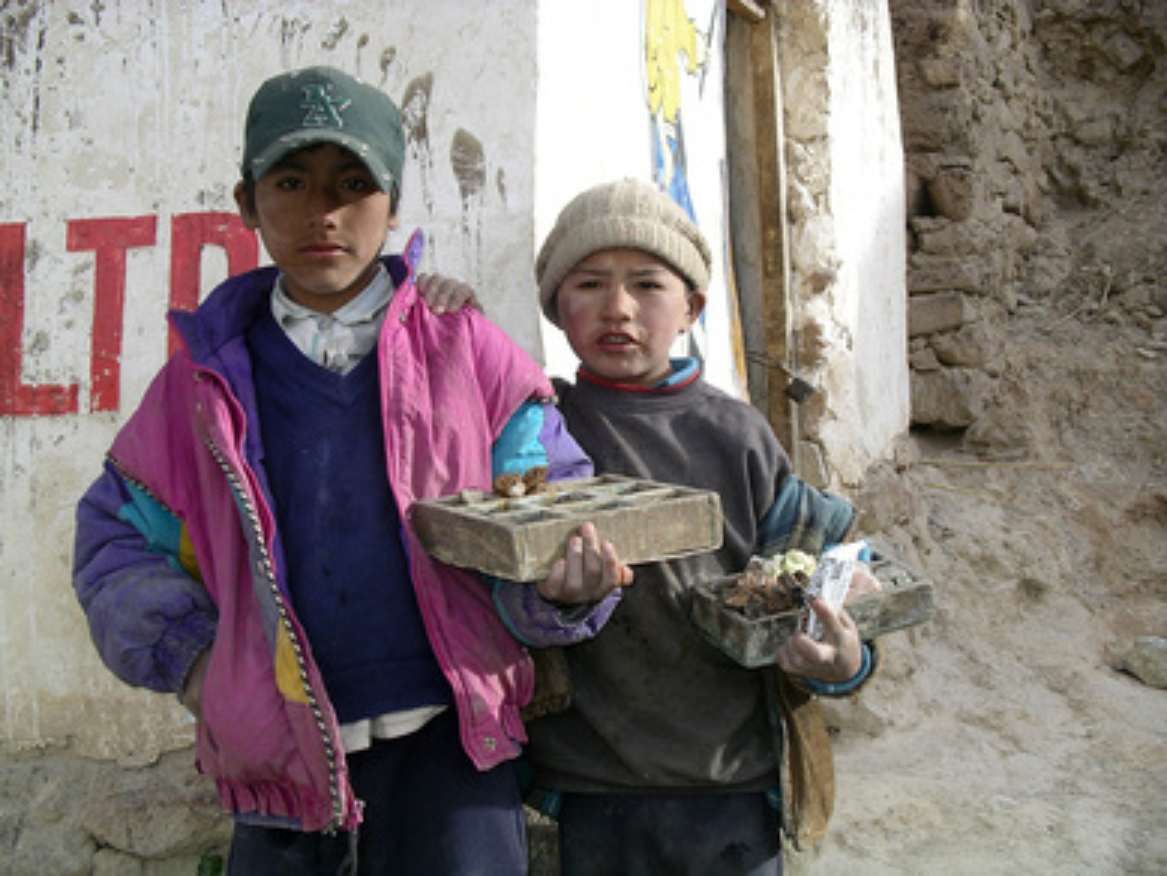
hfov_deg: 31.2
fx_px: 2091
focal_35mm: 62
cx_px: 584
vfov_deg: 23.7
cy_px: 438
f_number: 4
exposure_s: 1/312
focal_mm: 12.8
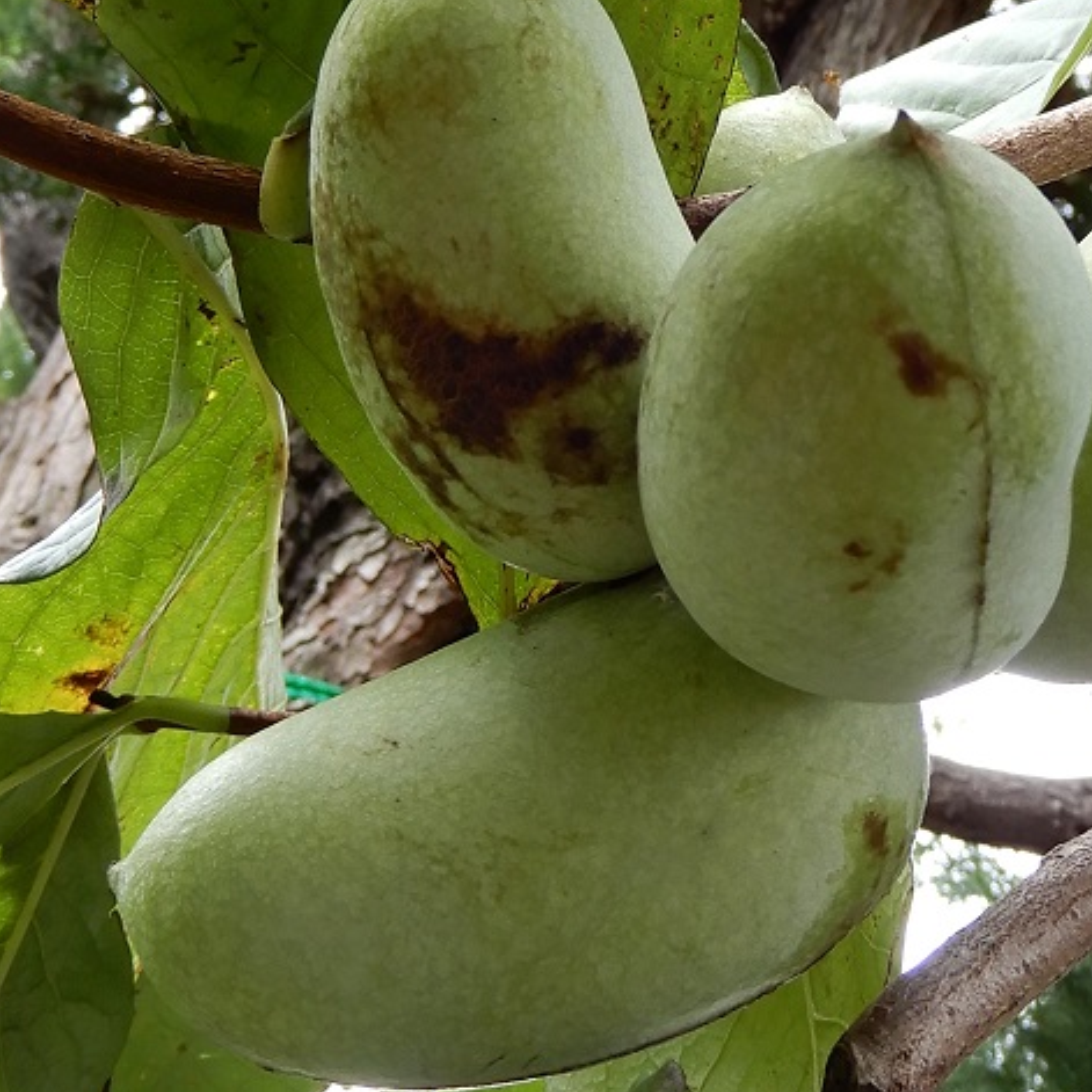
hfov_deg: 37.0
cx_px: 767
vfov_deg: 35.2
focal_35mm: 45
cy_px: 93
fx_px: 1606
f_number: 3.4
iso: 80
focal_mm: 4.3
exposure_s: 1/50
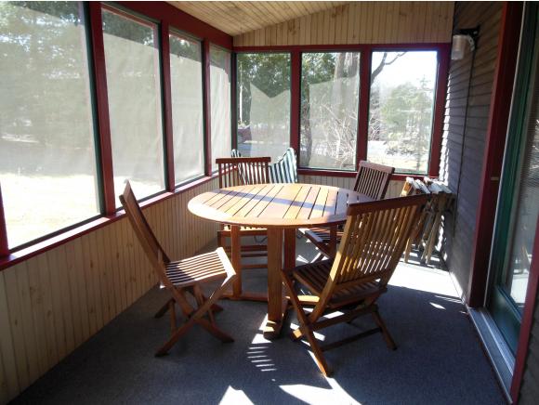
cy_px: 202
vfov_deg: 54.9
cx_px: 270
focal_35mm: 25
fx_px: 390
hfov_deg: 69.3
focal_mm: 4.5
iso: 125
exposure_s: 1/125
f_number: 3.2
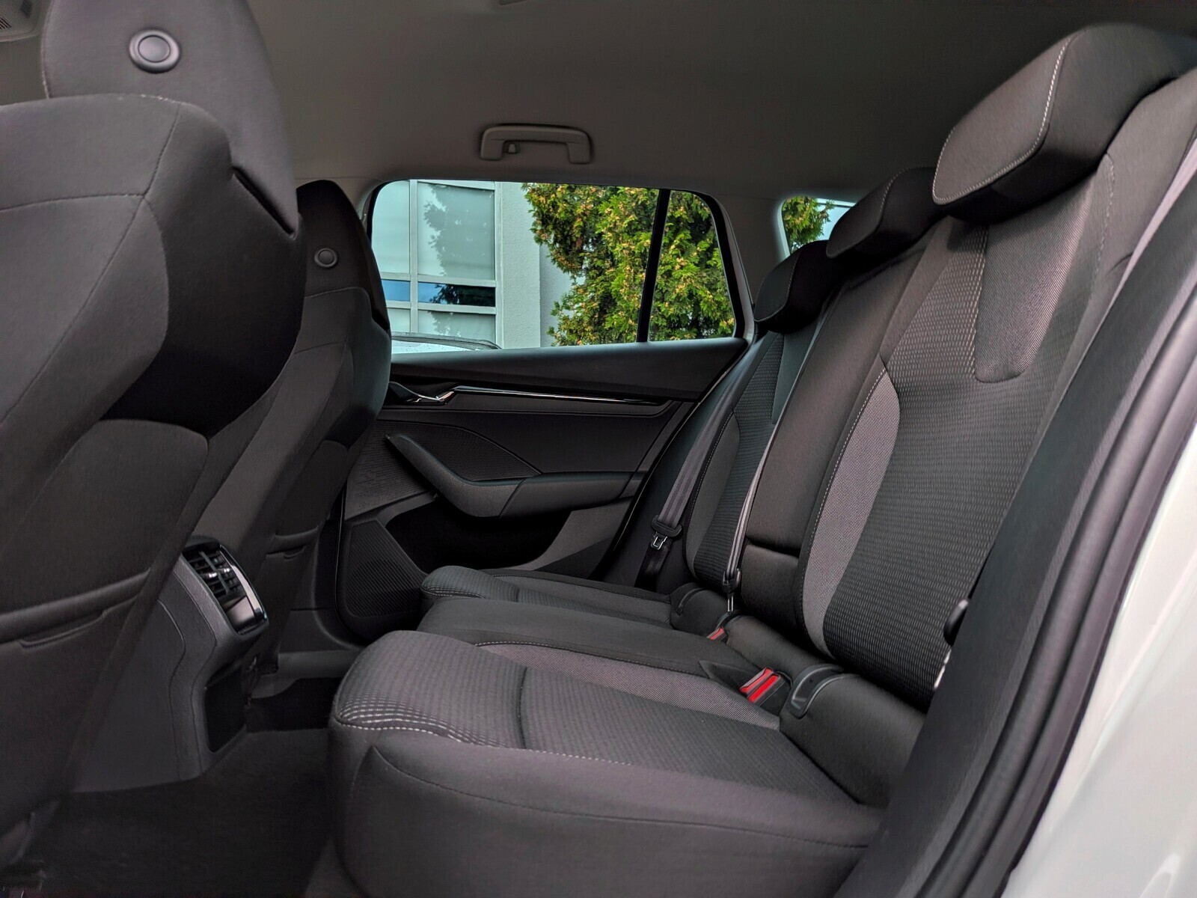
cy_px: 449
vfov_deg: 56.8
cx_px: 598
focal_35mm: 24
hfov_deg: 71.6
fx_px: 830
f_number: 1.7
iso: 30
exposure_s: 1/496
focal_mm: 4.53
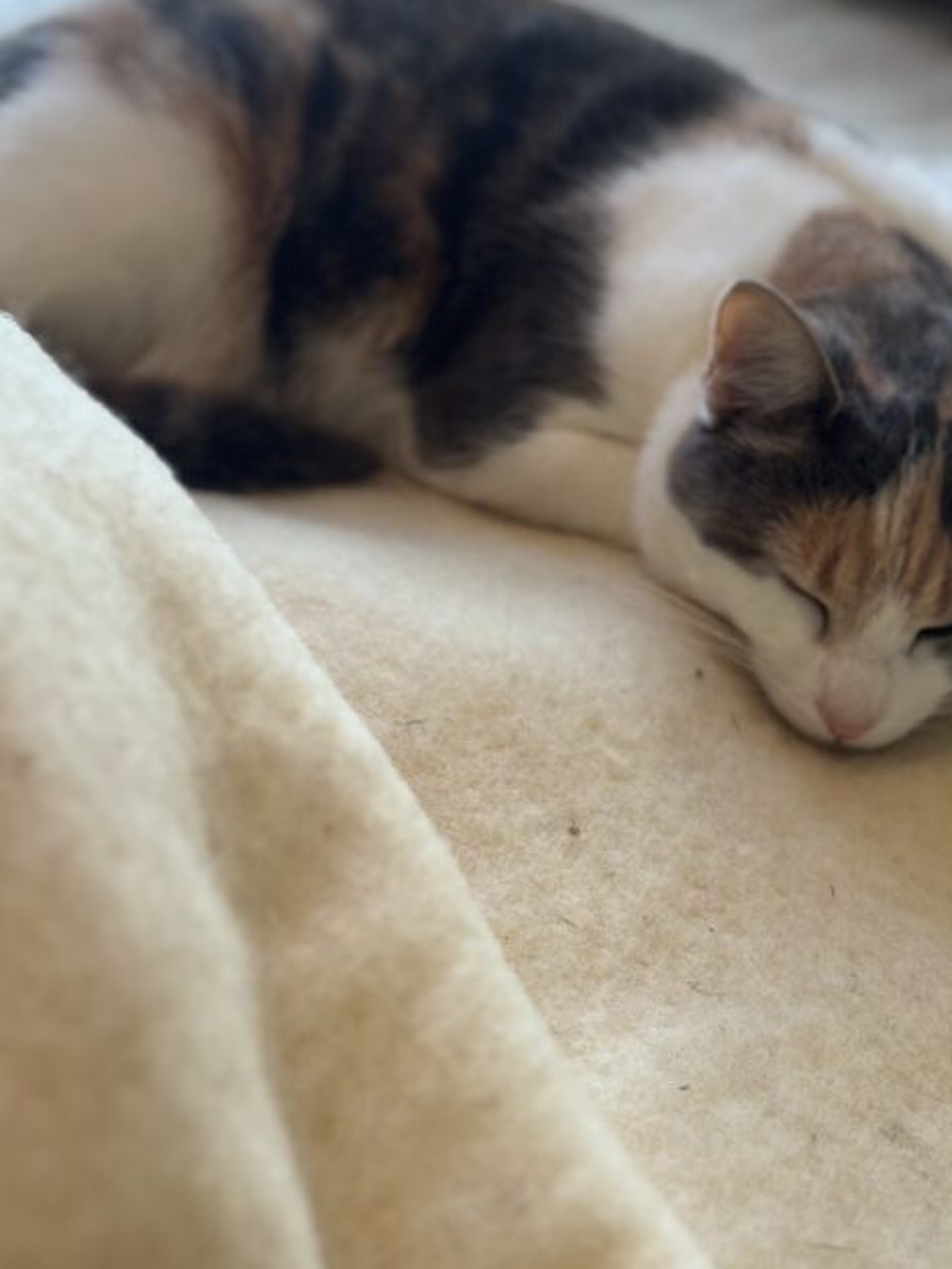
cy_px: 524
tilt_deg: -26.7
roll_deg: -3.4
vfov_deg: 24.7
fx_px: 2895
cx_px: 652
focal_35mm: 79
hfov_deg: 18.6
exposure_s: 1/100
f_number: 1.78
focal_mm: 6.86
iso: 80
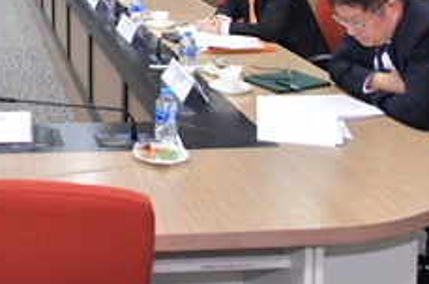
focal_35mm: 63
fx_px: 750
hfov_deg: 29.7
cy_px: -82
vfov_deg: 19.8
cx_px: -2
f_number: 4.5
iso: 1600
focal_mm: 24
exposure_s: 1/125
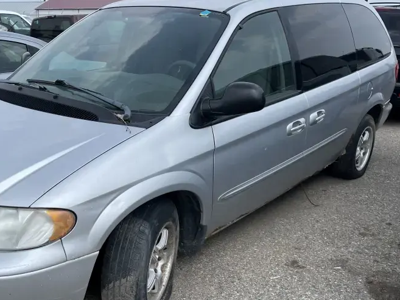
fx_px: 439
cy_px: 161
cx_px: 144
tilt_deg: -15.6
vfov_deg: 37.7
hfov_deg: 48.4
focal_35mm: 38
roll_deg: +0.4
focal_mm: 5.1
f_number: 1.6
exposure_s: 1/3086
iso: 32
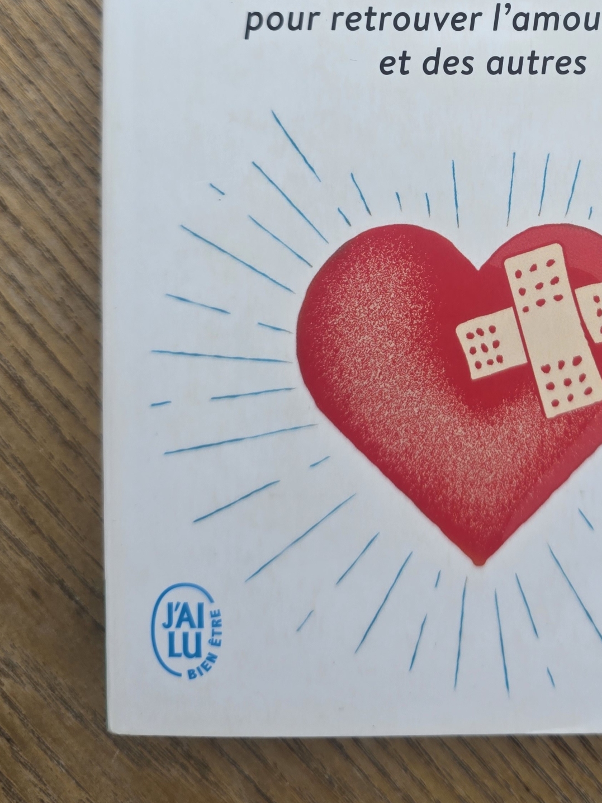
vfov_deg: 42.5
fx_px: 951
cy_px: 100
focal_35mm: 41
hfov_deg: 34.1
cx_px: 482
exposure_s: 1/317
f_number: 1.7
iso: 12
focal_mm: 6.3
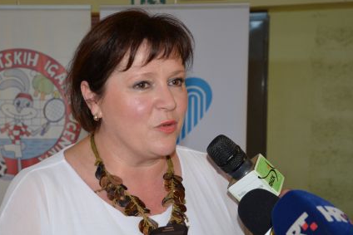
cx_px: 153
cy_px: 149
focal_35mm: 71
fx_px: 696
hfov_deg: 28.4
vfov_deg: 19.2
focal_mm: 34
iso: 400
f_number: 4.2
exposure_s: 1/60
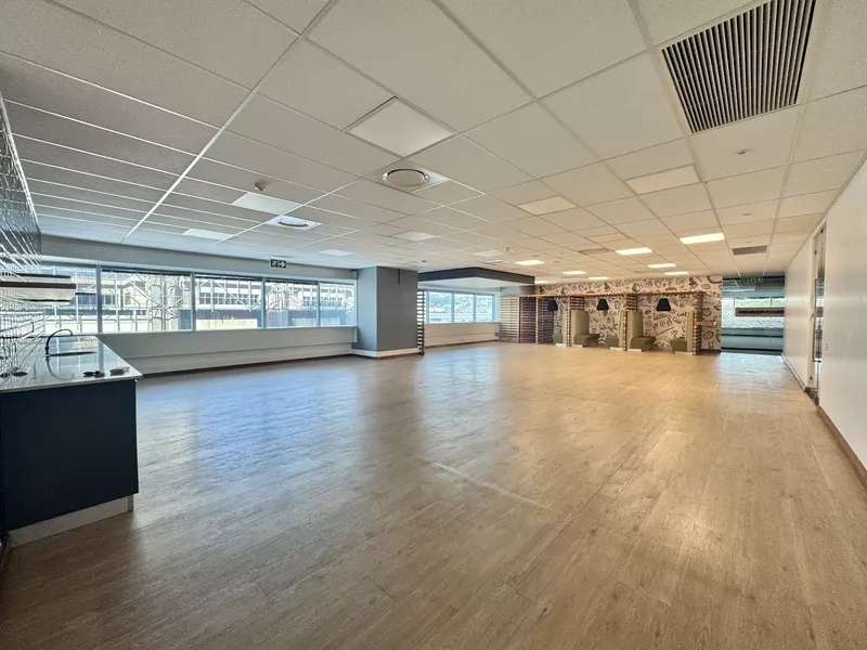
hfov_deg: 102.1
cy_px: 325
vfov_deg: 85.7
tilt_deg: -2.1
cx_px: 434
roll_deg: -0.3
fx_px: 351
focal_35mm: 14
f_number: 2.2
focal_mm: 2.22
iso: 100
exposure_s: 1/100
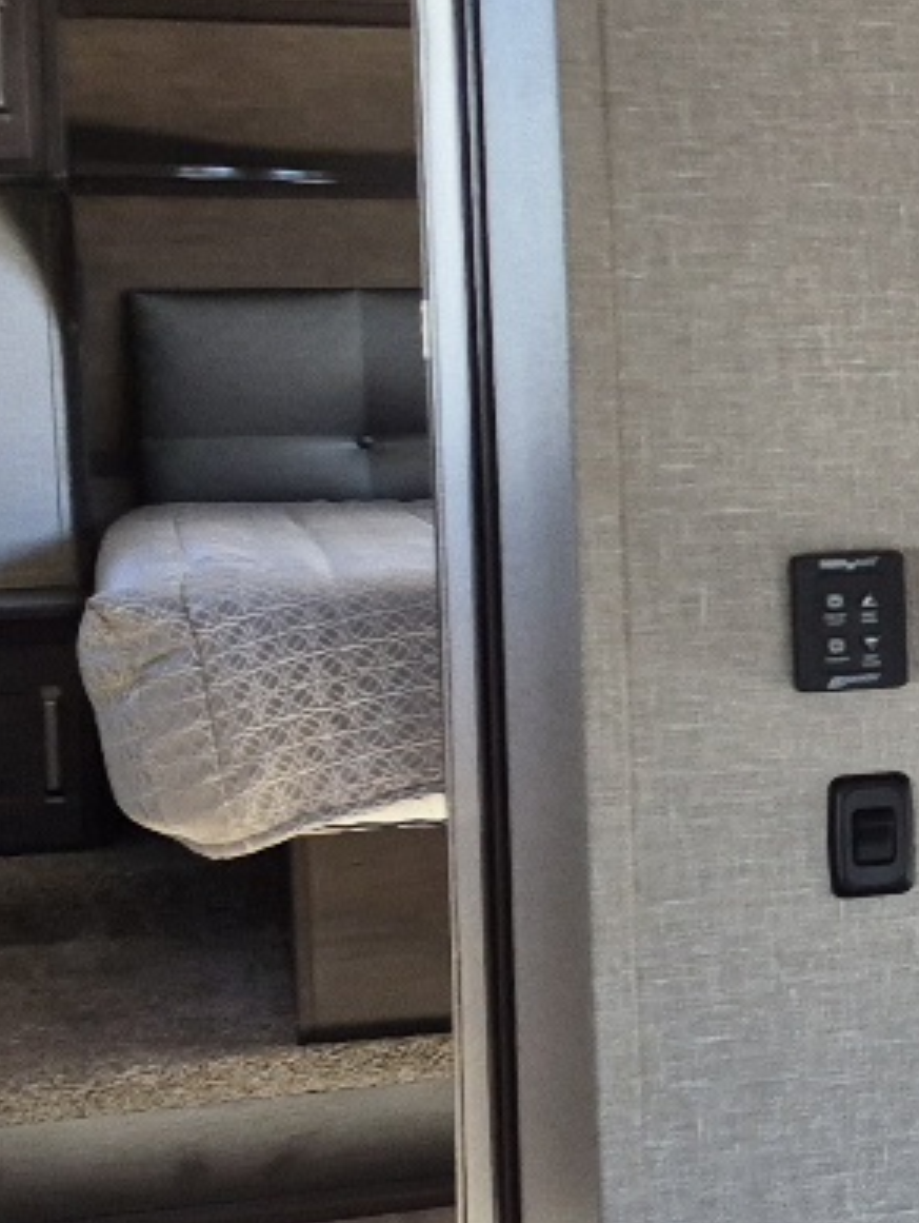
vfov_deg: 20.6
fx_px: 3357
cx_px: 2305
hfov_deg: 12.0
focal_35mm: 95
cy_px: 569
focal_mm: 5.4
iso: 200
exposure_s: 1/120
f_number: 1.8
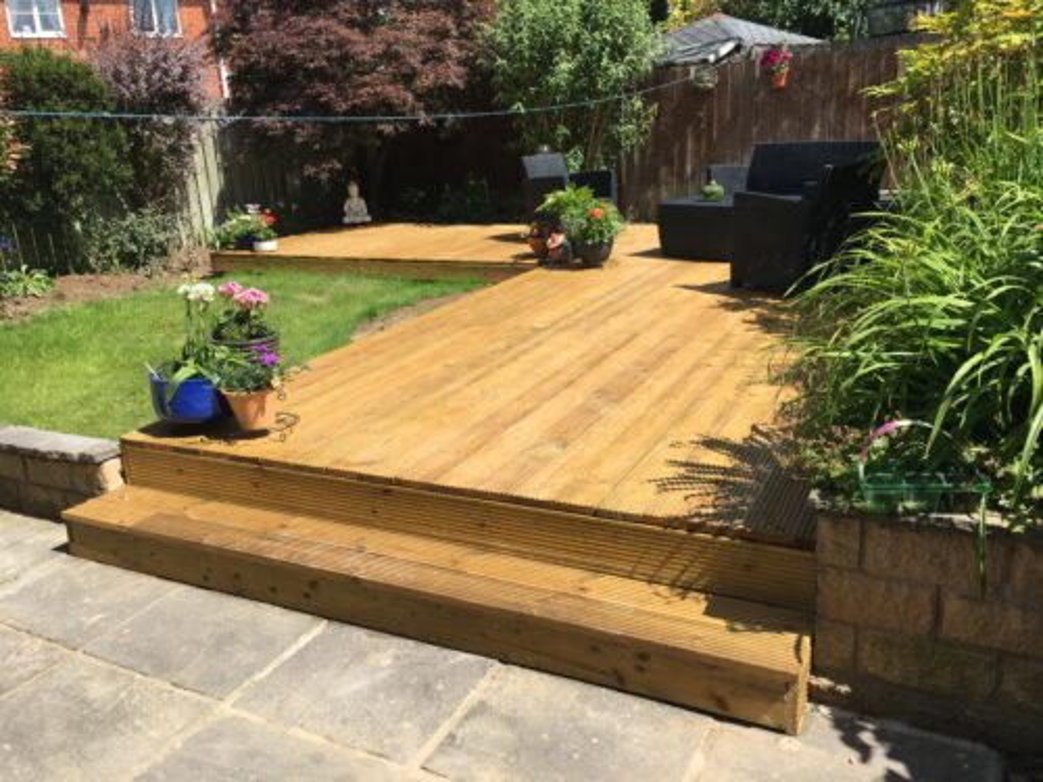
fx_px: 874
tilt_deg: -19.0
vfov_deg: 48.2
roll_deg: +2.8
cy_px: 391
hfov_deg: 61.7
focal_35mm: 29
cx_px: 522
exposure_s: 1/1054
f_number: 2.2
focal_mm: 4.15
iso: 25
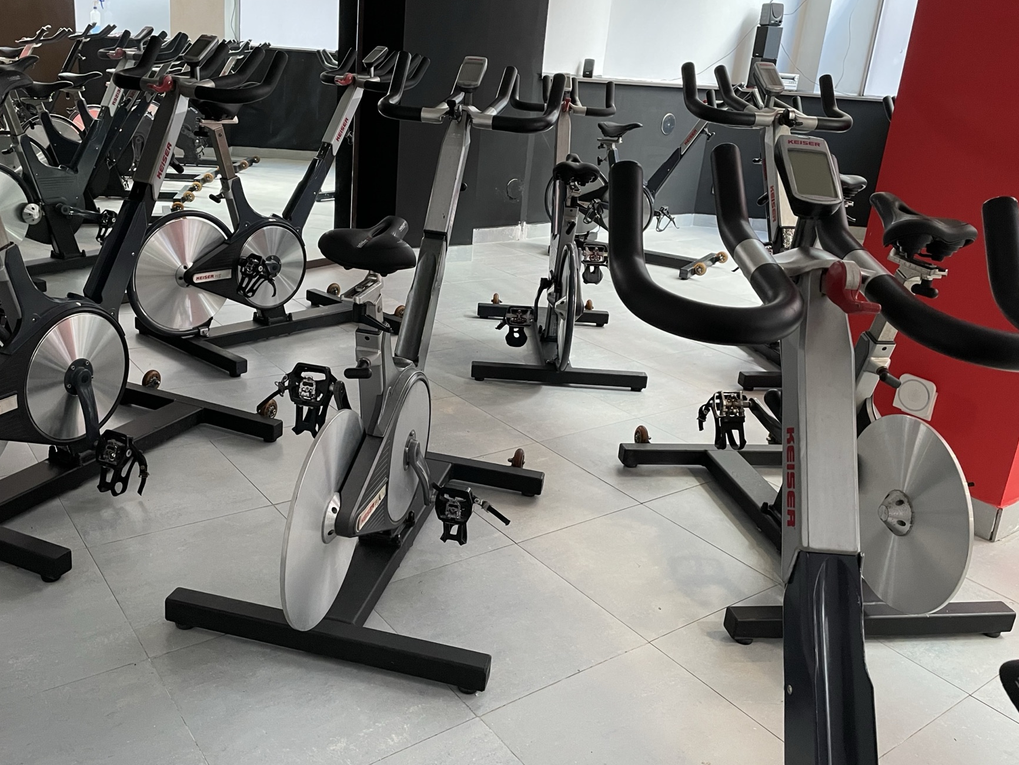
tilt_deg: -19.1
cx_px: 470
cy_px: 353
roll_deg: -4.7
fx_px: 883
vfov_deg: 46.8
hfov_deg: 59.9
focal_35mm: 30
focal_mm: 4.2
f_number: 1.6
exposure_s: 1/50
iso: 320
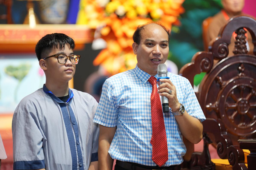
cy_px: 85
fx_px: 1422
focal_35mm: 200
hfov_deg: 10.3
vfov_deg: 6.9
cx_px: 128
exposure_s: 1/100
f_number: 2.8
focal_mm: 200
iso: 1000
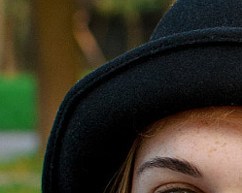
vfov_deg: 4.9
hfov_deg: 6.1
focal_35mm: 316
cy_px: 228
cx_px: 354
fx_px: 2262
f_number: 4
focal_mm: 35
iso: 400
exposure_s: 1/160
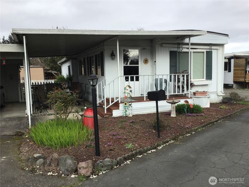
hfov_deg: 58.4
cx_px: 124
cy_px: 94
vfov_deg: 45.4
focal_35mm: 31
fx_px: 223
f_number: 2.4
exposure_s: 1/399
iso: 25
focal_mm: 3.3
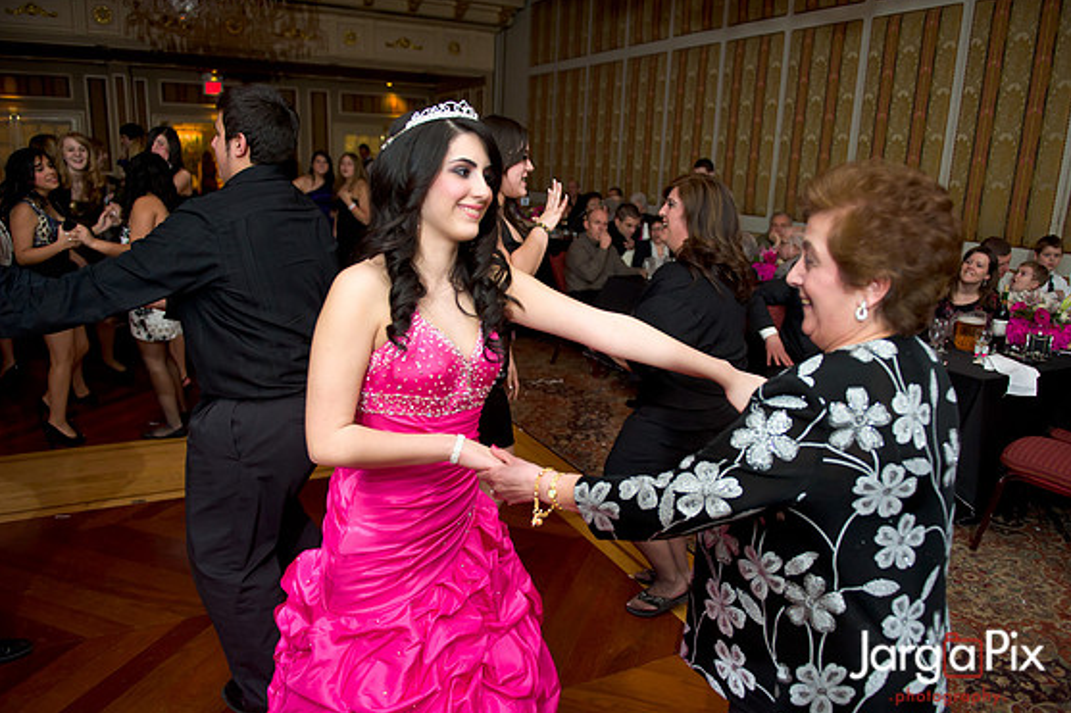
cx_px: 554
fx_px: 743
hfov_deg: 71.5
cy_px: 361
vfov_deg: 51.3
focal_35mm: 25
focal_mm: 24
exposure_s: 1/125
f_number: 3.2
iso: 1600
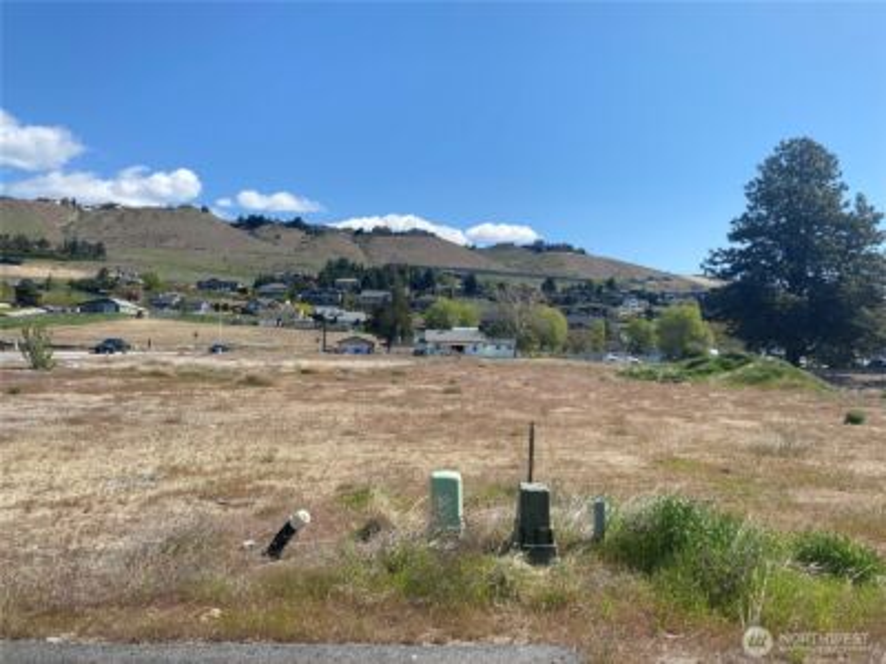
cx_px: 443
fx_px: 665
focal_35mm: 26
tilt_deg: +3.3
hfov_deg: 67.3
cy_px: 332
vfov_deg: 53.1
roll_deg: -0.9
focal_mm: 4.25
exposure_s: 1/3040
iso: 32
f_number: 1.8
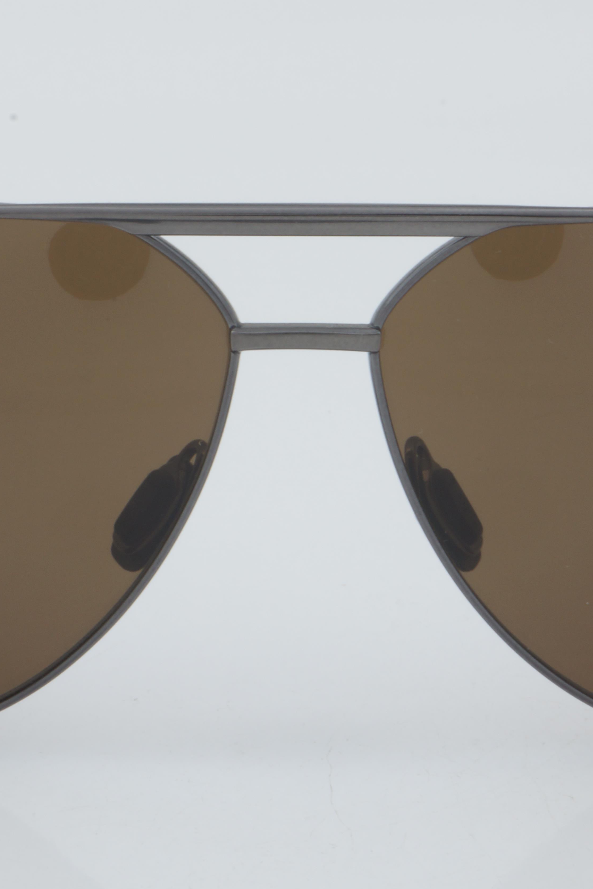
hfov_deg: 9.3
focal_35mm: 148
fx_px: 3654
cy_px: 416
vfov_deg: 13.9
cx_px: 306
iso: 100
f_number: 32
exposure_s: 1/3
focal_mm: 55
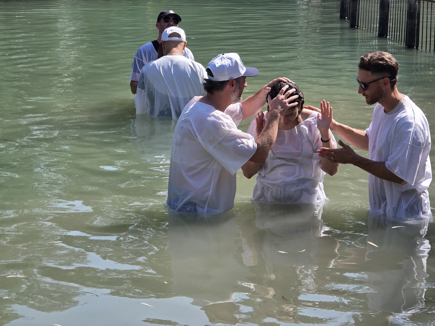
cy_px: 163
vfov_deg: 12.9
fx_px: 1445
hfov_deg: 17.1
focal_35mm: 115
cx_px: 218
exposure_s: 1/726
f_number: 3.4
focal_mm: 18.6
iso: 64
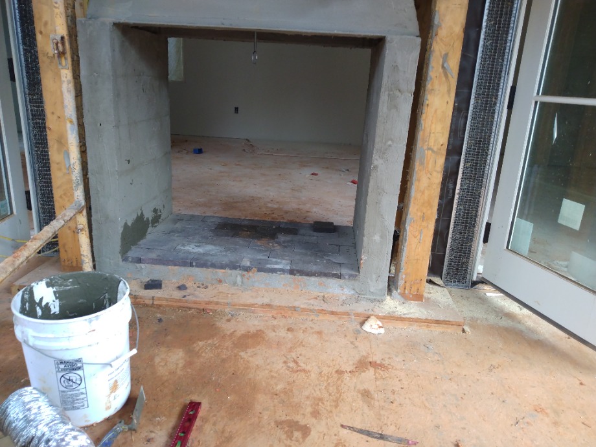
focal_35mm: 20
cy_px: 224
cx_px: 298
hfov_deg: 81.7
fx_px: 344
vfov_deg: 66.0
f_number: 2
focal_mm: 3.54
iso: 167
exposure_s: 1/40
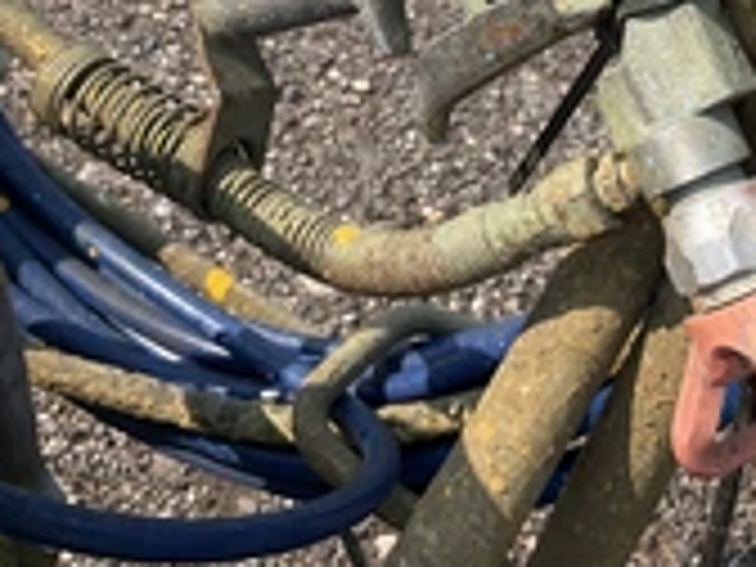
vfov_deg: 20.5
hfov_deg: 27.6
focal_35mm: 69
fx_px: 1507
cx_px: 594
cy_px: -32
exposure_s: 1/1098
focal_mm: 3
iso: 25
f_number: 1.8
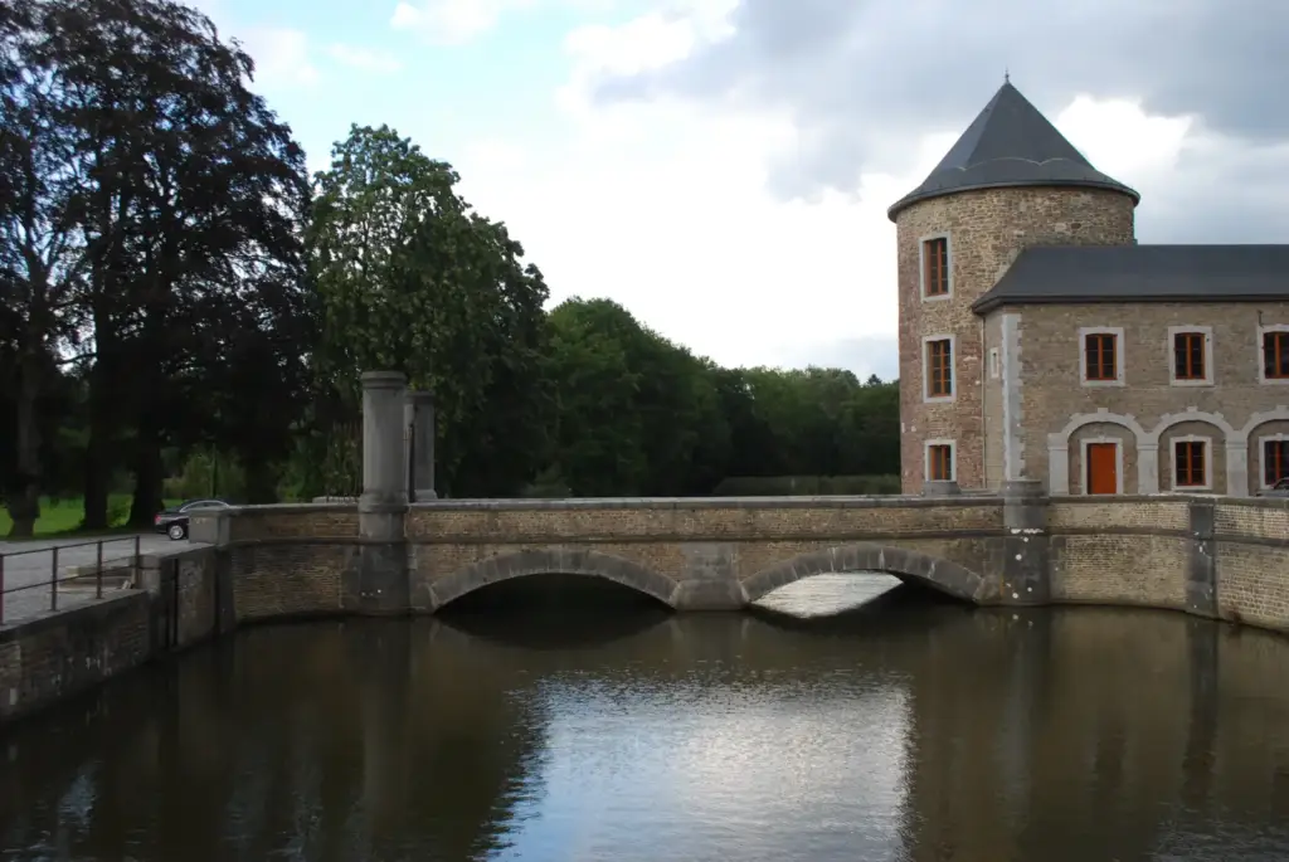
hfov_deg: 53.1
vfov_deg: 37.0
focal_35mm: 36
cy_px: 431
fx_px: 1290
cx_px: 644
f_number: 5.6
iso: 180
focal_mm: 24
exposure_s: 1/125
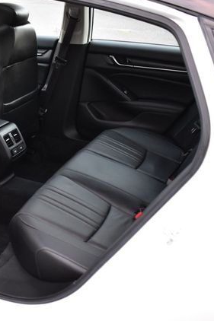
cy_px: 160
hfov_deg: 27.1
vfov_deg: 41.3
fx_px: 426
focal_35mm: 48
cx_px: 15
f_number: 4
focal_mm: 21
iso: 1600
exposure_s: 1/15
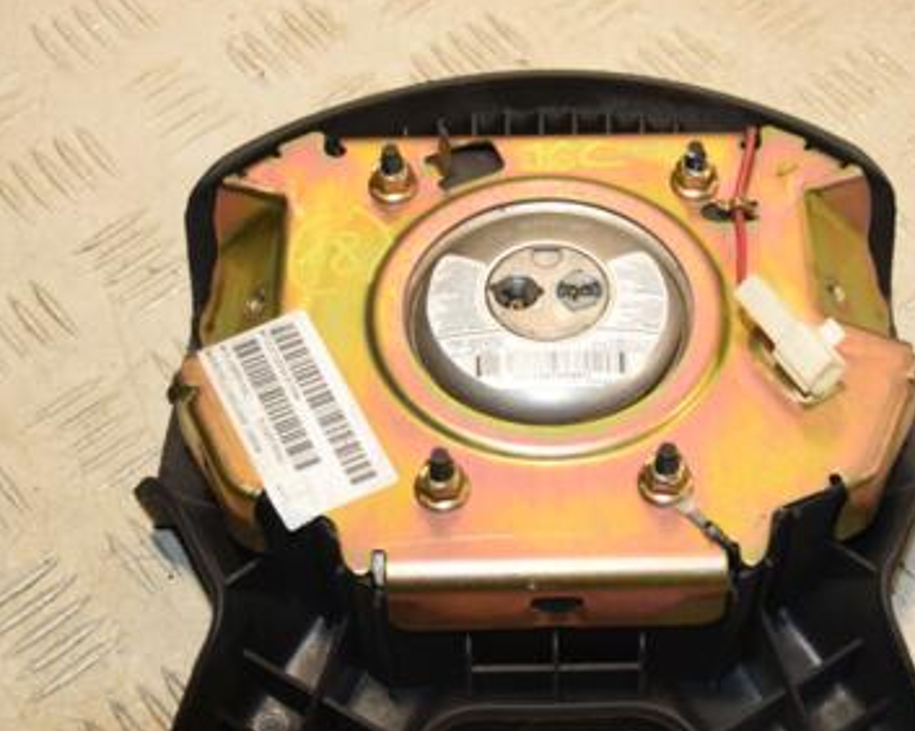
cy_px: 446
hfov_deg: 28.2
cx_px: 586
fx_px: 1813
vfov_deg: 22.7
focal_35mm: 67
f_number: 7.1
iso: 800
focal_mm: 28
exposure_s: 1/200
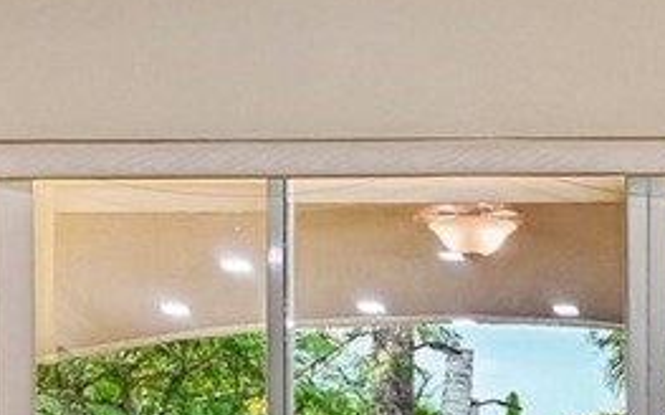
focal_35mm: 92
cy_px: 626
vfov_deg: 13.4
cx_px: 537
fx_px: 1666
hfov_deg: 22.3
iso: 160
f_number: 6.3
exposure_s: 1/13
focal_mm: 14
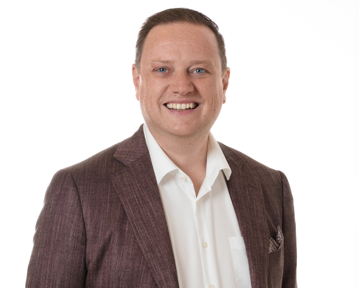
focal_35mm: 94
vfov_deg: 16.4
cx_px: 177
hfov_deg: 20.4
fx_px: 999
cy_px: 144
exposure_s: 1/200
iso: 200
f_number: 5.6
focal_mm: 45
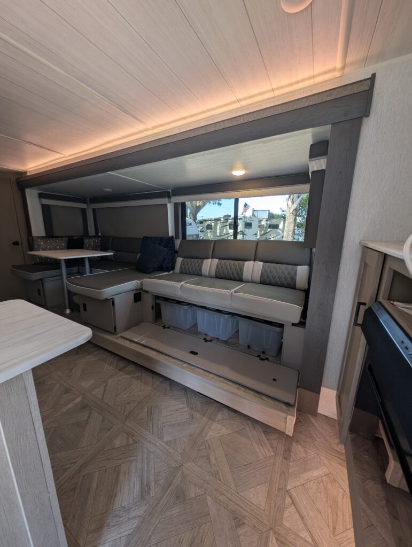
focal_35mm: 12
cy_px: 274
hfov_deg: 94.6
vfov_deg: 110.5
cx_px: 206
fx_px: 190
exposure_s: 1/96.2
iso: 41
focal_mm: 2.23
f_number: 1.95
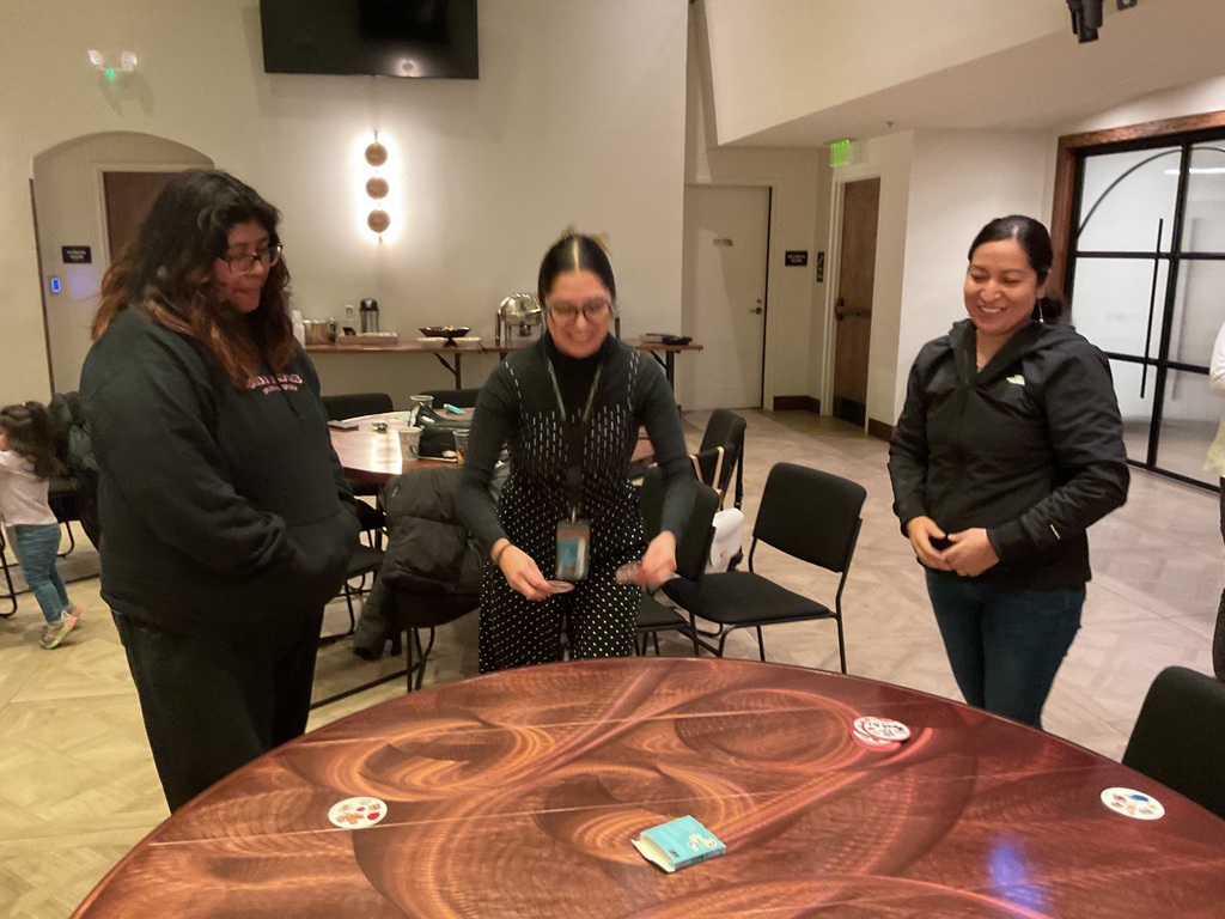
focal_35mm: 29
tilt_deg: -12.5
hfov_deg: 61.7
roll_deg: +0.3
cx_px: 612
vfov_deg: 48.2
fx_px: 1026
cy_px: 460
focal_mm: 3
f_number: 1.8
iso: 320
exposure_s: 1/30
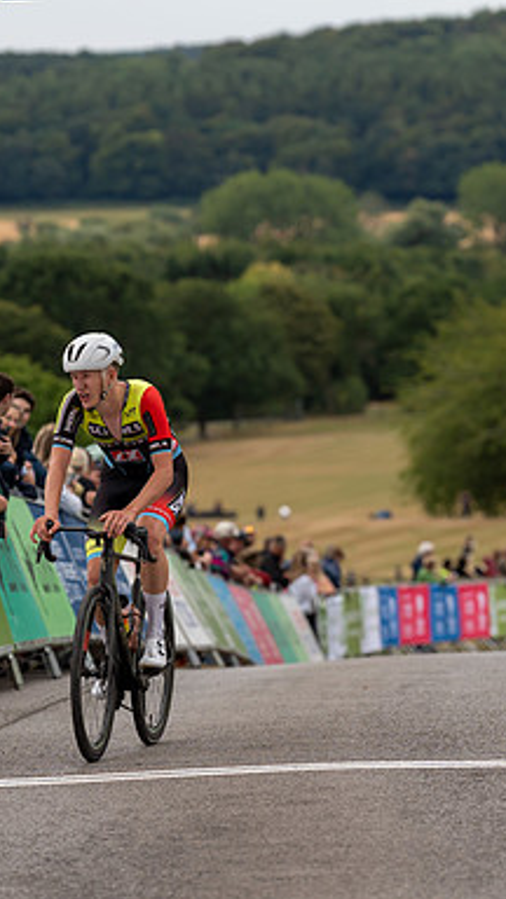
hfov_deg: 5.3
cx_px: 131
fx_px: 5438
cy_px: 451
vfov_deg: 9.5
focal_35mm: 228
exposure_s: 1/1000
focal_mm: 144
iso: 640
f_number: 3.5
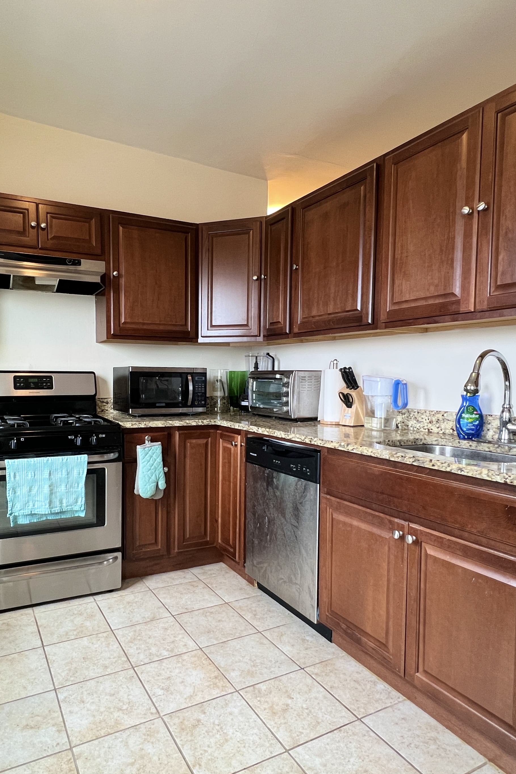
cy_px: 406
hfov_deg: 61.2
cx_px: 200
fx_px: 430
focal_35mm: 20
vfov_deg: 83.9
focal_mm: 1.57
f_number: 1.8
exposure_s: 1/120
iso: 160
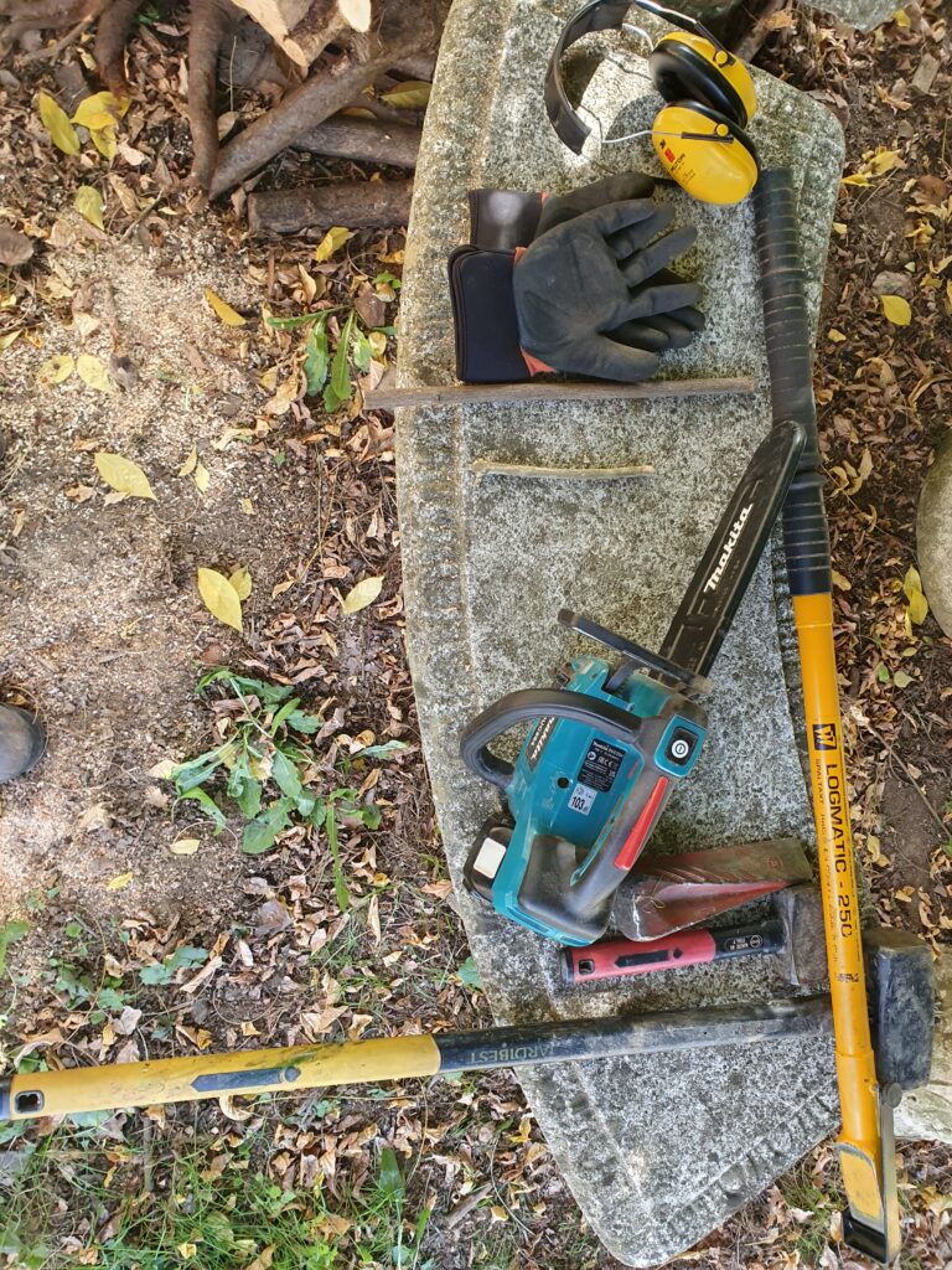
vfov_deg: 67.3
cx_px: 476
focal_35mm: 26
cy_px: 635
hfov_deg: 53.1
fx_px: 953
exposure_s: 1/100
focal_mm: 4.32
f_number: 2.4
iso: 250
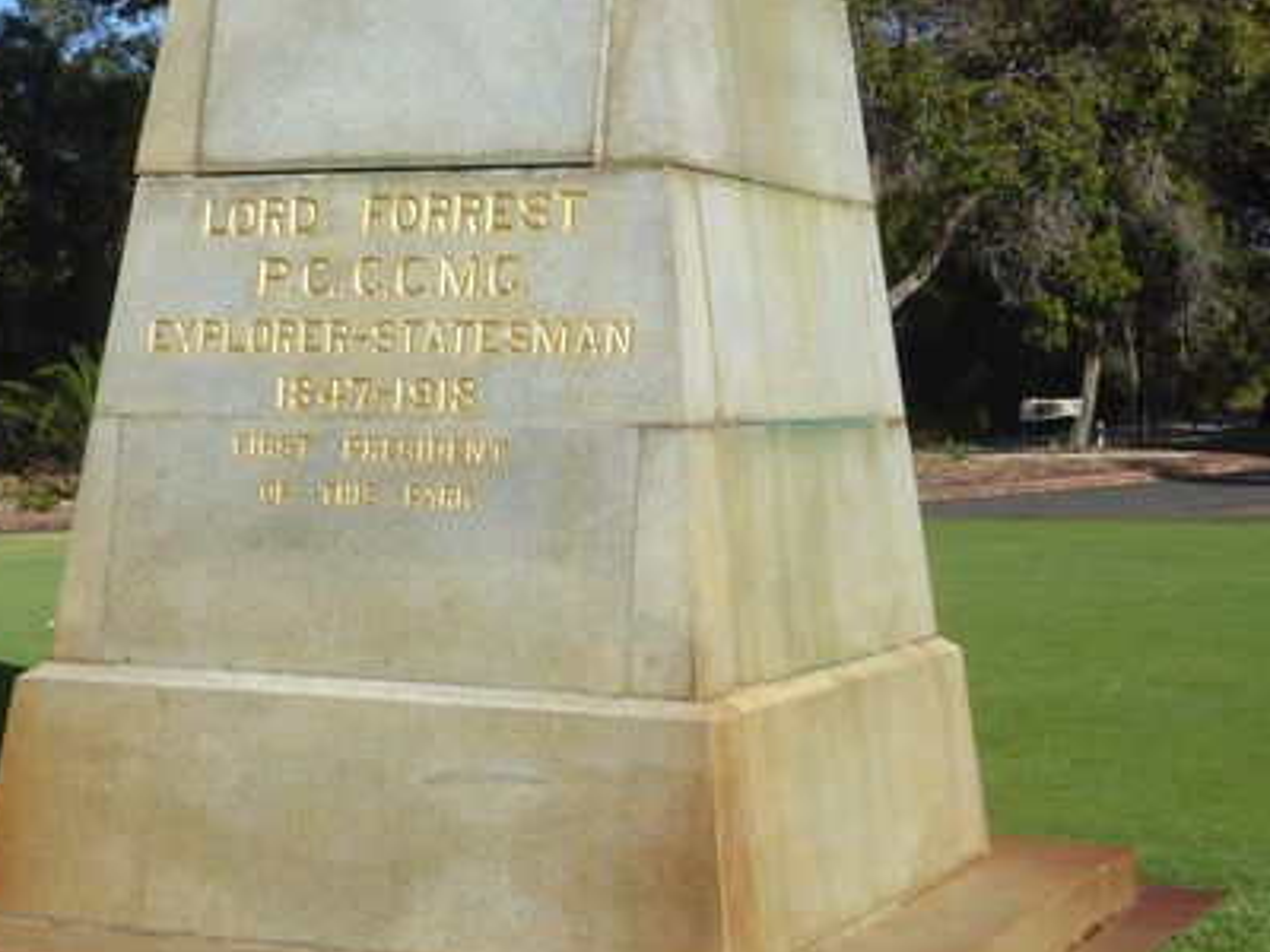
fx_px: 2715
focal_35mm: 74
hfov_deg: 26.3
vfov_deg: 19.5
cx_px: 549
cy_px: 73
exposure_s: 1/800
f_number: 3.7
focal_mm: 6.7
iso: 80
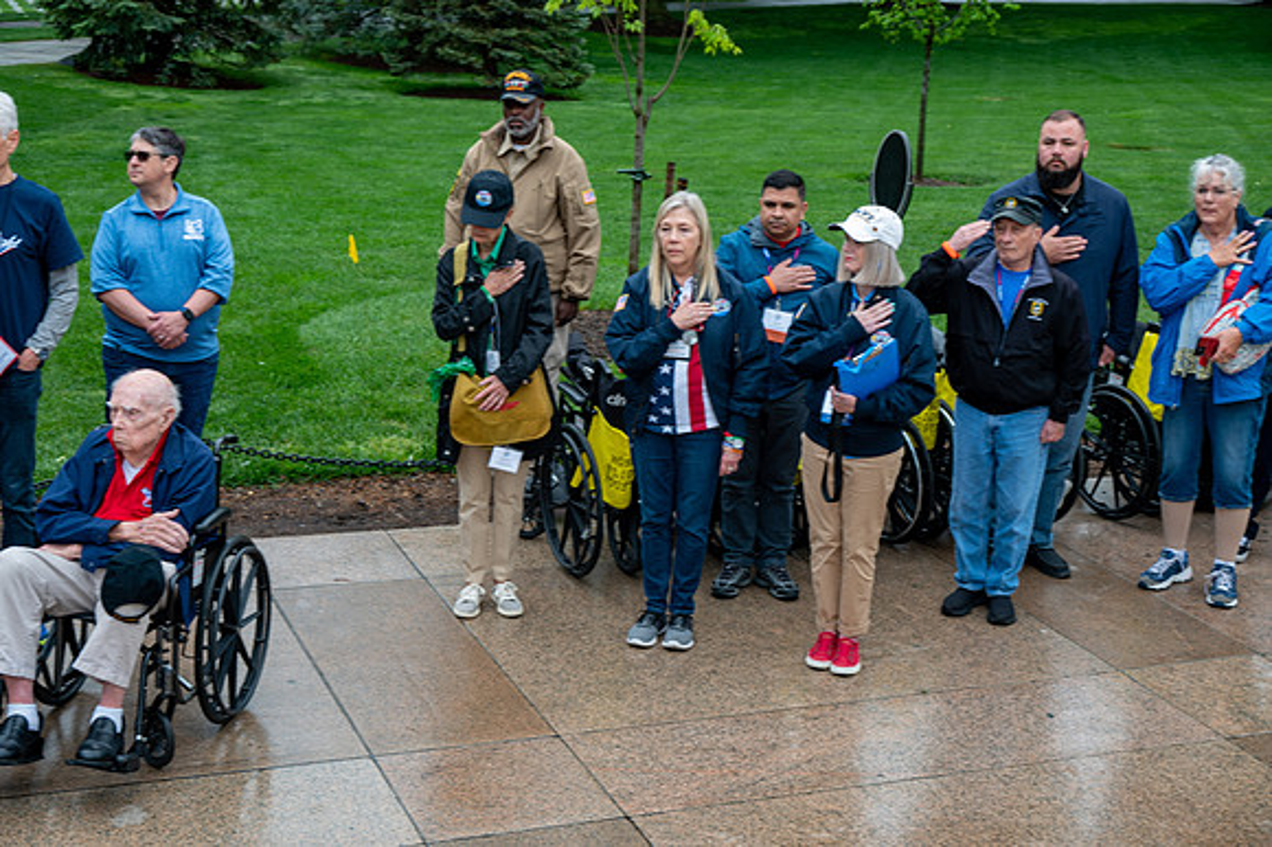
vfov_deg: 25.0
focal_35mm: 54
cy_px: 424
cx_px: 636
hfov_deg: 36.9
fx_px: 1907
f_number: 6.3
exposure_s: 1/100
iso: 220
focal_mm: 54
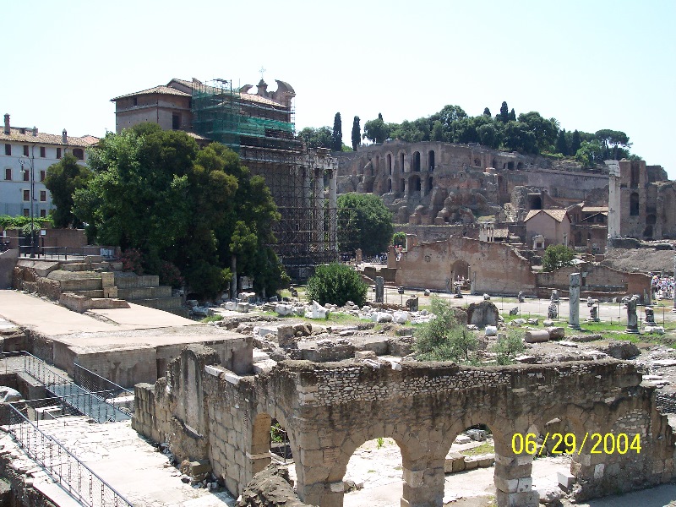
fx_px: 742
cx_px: 338
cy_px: 254
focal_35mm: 38
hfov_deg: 49.0
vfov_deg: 37.7
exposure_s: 1/500
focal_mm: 8
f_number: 4.8
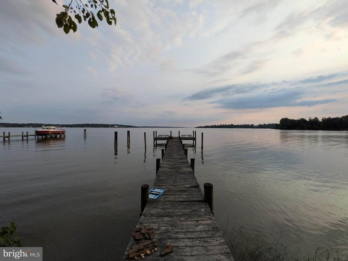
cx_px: 174
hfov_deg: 102.1
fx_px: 141
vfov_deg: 85.7
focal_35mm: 14
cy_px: 130
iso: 54
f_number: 2.2
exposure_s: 1/1035
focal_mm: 1.85
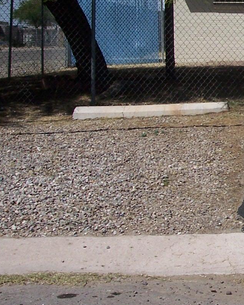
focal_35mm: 110
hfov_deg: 13.0
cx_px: 399
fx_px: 993
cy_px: 28
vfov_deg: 17.2
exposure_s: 1/750
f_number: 5.6
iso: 100
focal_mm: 8
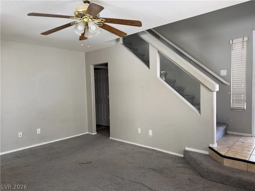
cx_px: 128
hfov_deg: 71.6
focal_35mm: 24
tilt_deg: -3.0
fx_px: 177
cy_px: 96
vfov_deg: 56.8
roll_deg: +1.2
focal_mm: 6.76
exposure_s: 1/121
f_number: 1.78
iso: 200
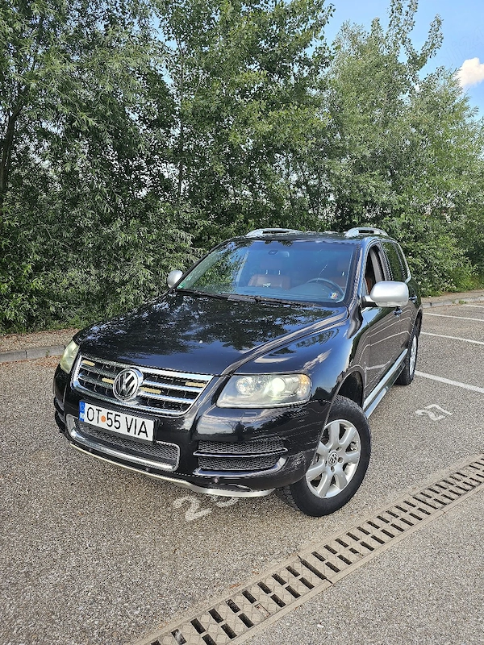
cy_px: 322
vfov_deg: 73.9
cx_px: 242
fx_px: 429
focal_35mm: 23
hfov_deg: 58.9
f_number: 1.7
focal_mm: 6.3
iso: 12
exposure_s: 1/120
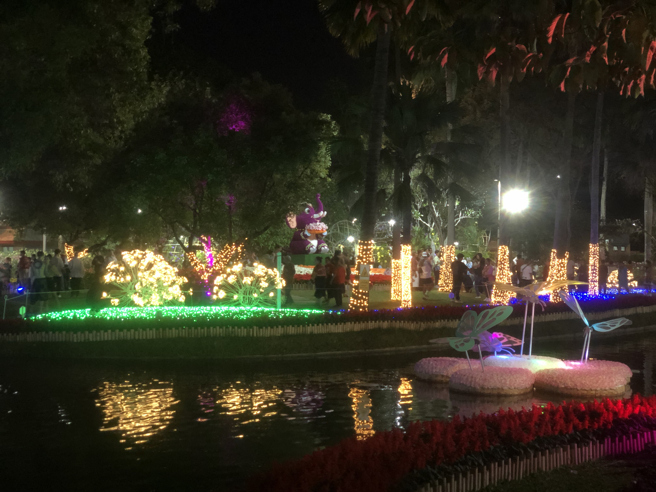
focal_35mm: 52
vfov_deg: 28.0
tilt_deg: +0.8
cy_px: 246
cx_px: 328
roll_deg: +1.3
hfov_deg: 36.8
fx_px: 985
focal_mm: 6
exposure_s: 1/20
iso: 160
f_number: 2.4
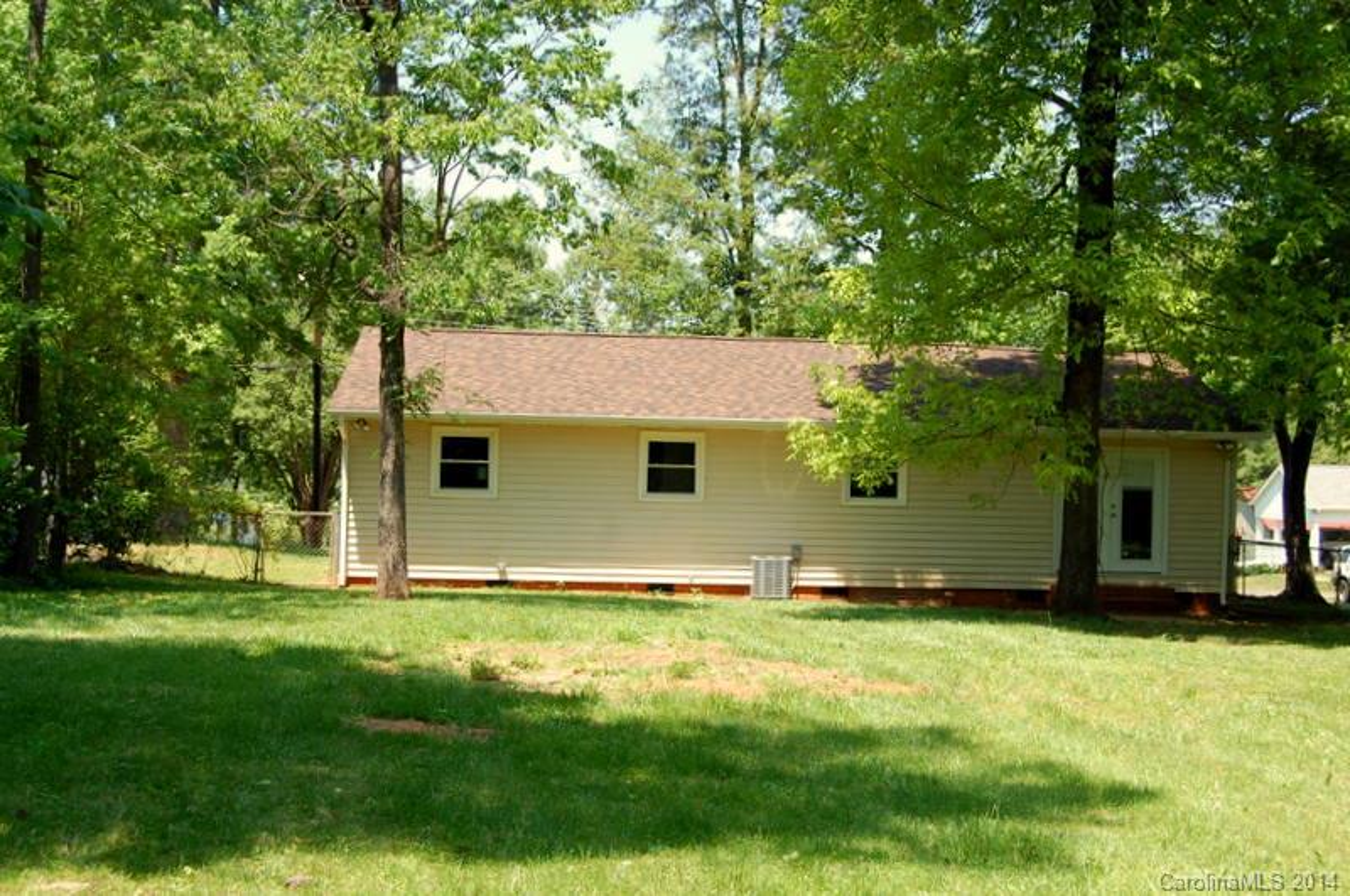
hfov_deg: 42.4
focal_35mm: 46
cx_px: 675
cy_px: 448
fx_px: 1741
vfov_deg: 28.9
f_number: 9
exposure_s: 1/320
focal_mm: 31
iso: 400
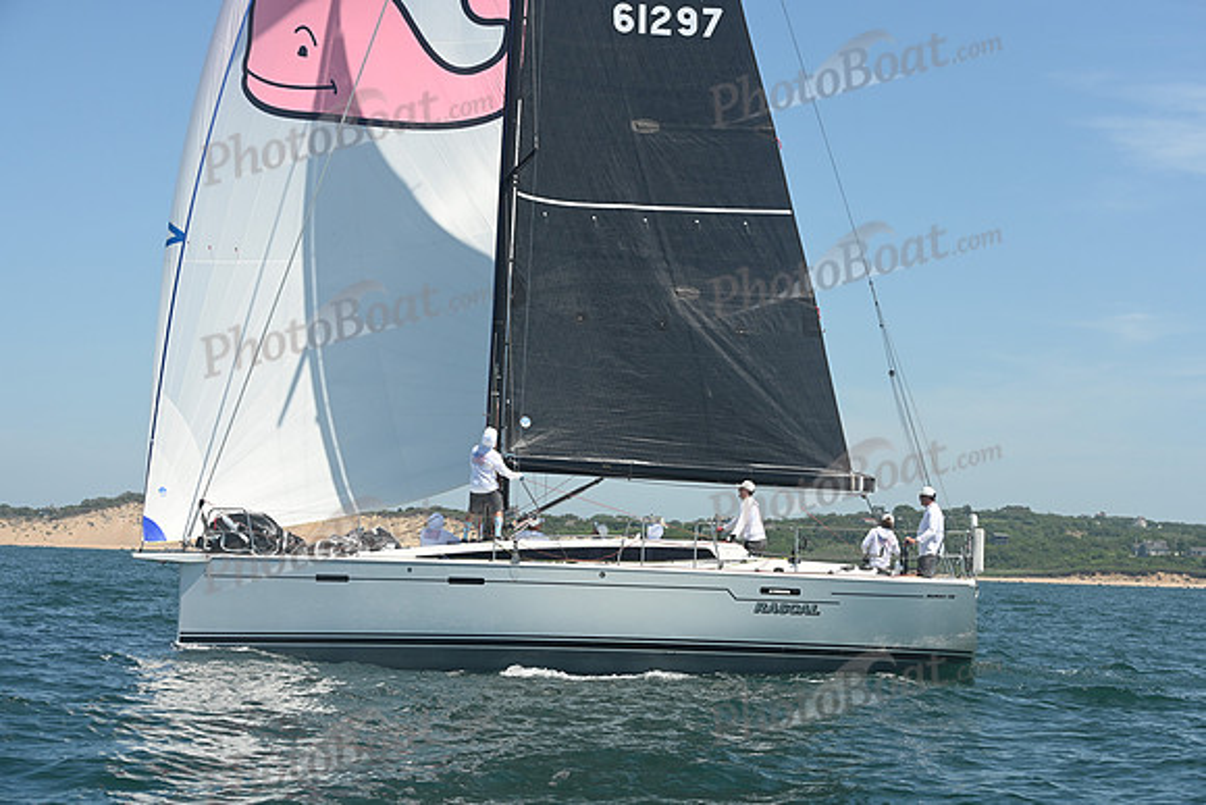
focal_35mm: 70
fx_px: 2345
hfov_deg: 28.8
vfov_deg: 19.5
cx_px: 603
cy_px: 402
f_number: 8
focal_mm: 70
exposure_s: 1/1000
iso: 320
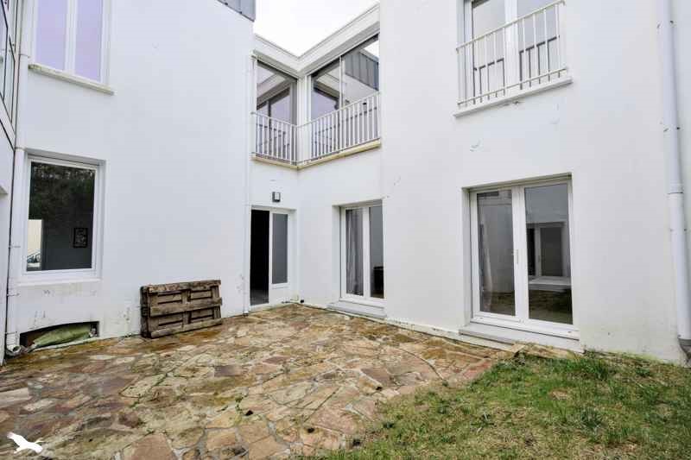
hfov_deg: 96.7
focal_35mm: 16
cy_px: 230
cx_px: 346
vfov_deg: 73.7
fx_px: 307
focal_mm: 16
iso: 800
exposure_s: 1/125
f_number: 8
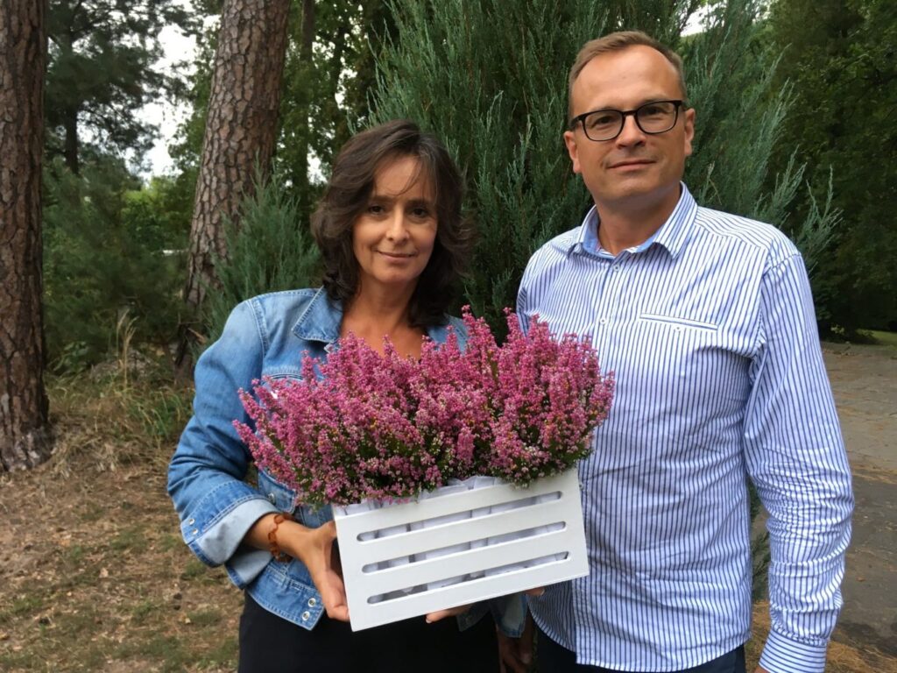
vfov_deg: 48.2
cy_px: 336
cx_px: 448
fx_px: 751
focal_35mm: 29
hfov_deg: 61.7
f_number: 2.2
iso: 32
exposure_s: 1/33
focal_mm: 4.15
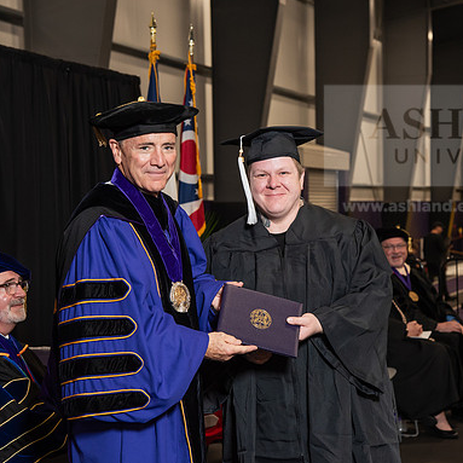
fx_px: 1362
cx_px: 288
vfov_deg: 19.3
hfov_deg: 19.3
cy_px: 232
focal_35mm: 90
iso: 1600
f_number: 5.6
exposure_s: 1/125
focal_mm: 70
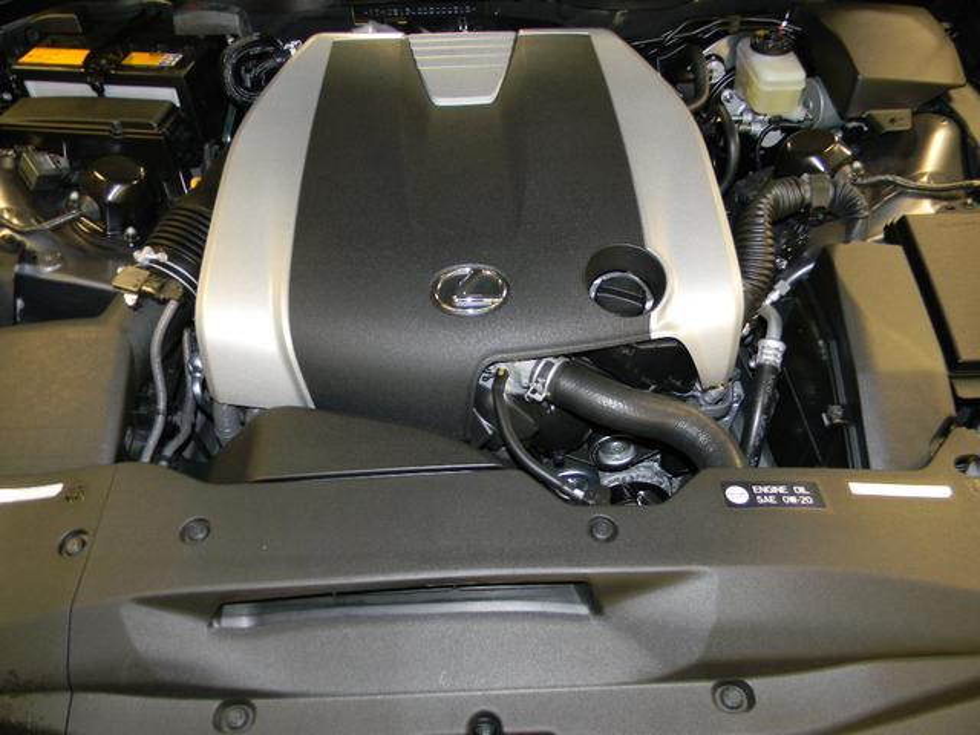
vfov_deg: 49.7
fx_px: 793
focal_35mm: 28
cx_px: 490
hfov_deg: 63.4
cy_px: 368
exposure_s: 1/26
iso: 200
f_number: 3.5
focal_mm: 5
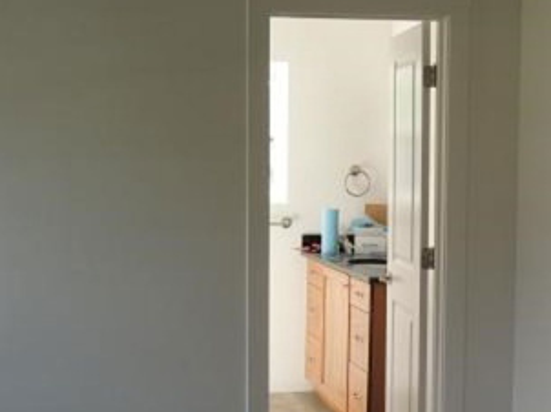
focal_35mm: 70
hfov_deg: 27.7
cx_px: 217
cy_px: 241
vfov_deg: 21.0
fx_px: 1113
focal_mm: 5.8
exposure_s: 1/60
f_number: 3.2
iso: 100
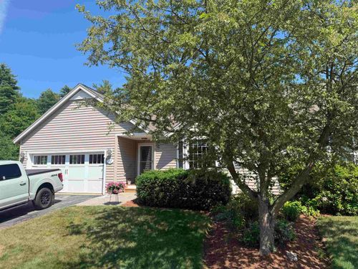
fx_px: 248
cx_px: 179
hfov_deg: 71.6
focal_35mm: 24
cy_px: 134
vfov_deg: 56.8
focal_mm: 6.76
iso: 80
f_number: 1.78
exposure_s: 1/2703
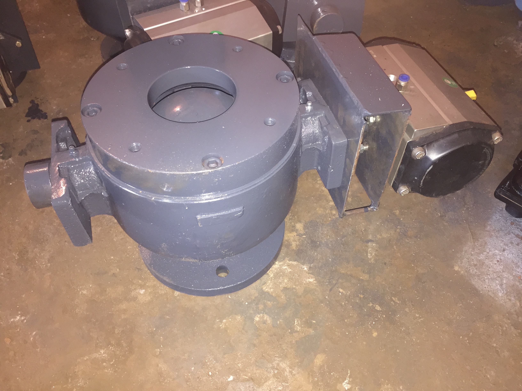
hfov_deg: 61.7
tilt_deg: -50.4
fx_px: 437
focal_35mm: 29
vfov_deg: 48.2
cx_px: 261
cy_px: 196
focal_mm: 4.15
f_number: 2.2
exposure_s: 1/17
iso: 160
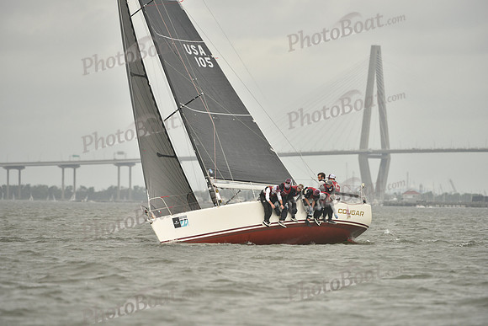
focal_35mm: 400
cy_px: 163
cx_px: 244
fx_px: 5423
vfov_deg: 3.4
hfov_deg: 5.2
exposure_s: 1/1000
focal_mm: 400
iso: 400
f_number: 5.6
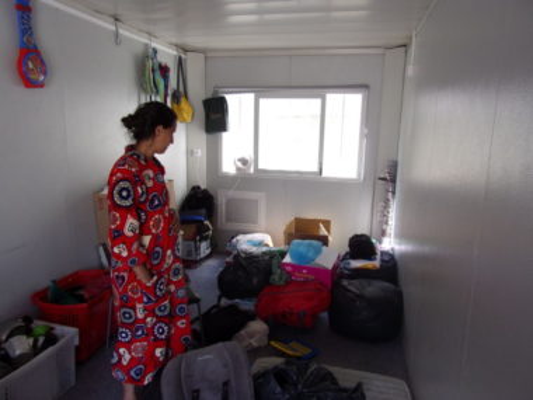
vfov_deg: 56.8
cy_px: 200
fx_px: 370
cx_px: 266
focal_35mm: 24
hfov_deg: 71.6
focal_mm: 4.3
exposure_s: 1/42
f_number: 3.3
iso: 80
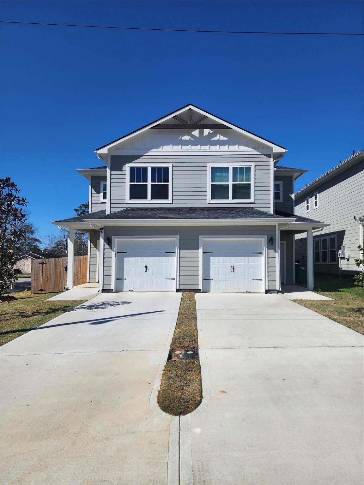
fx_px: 322
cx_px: 182
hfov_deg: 58.9
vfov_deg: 73.9
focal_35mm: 23
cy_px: 242
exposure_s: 1/2140
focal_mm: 6.4
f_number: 1.8
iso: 12
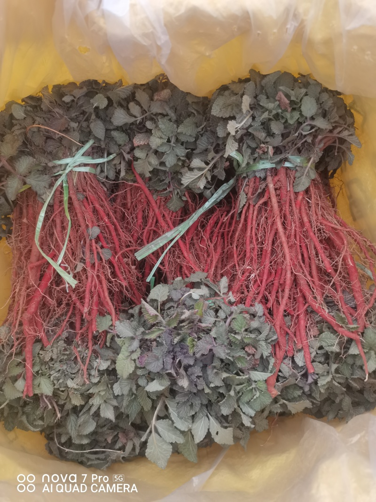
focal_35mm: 26
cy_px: 251
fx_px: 377
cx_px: 188
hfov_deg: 53.1
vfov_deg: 67.3
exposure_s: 1/413
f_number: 1.8
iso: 50
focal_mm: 5.58
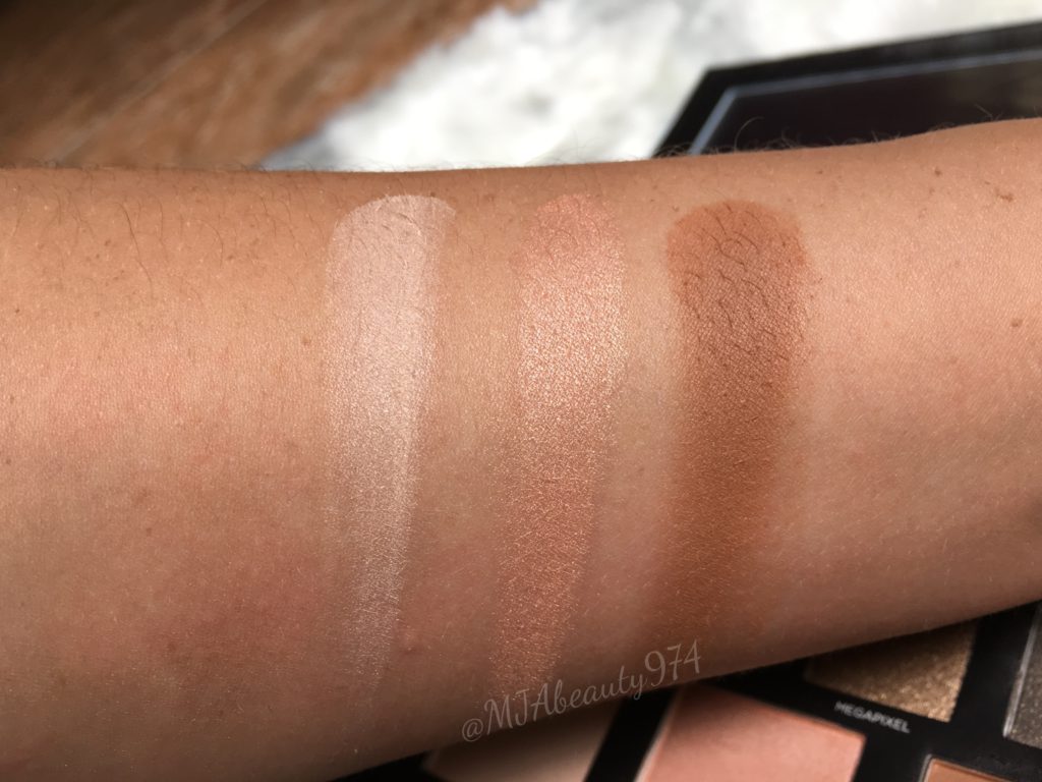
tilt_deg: -37.4
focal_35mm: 29
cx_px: 521
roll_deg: +34.0
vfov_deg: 48.2
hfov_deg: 61.7
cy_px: 391
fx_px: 873
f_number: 2.2
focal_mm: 4.15
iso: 32
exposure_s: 1/100
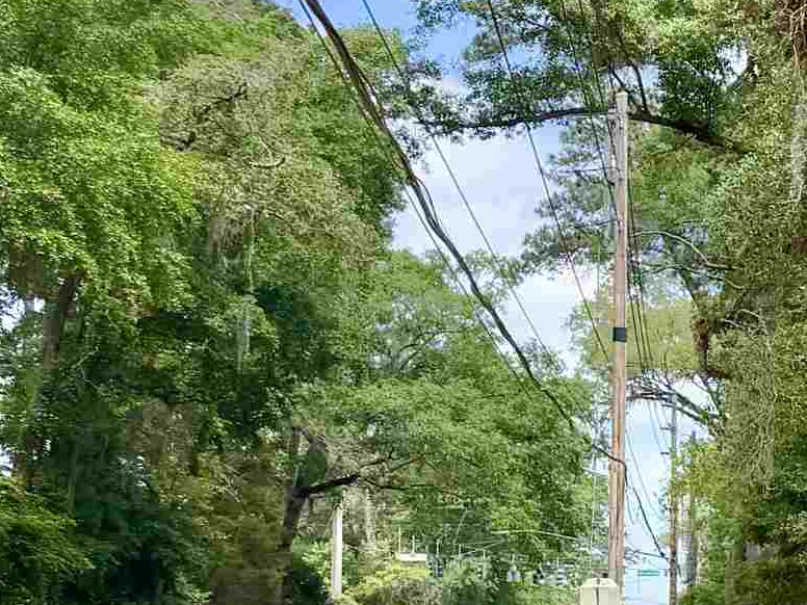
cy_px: 552
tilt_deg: +4.9
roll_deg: +1.7
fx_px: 2215
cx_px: 1540
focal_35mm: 95
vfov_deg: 15.4
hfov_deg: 16.5
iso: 80
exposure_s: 1/2169
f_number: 1.78
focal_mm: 6.76
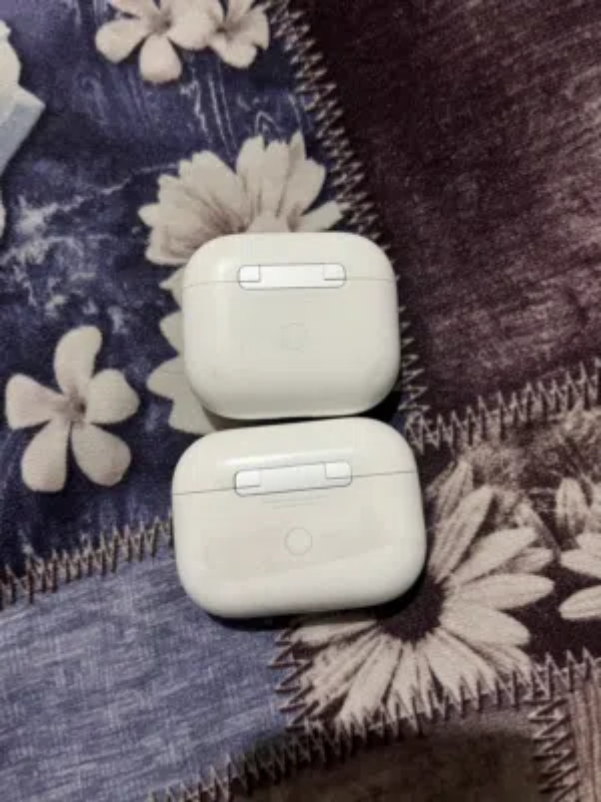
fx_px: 602
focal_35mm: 26
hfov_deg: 53.1
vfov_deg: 67.3
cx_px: 300
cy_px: 401
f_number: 1.6
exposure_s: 1/52
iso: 500
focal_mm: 5.1
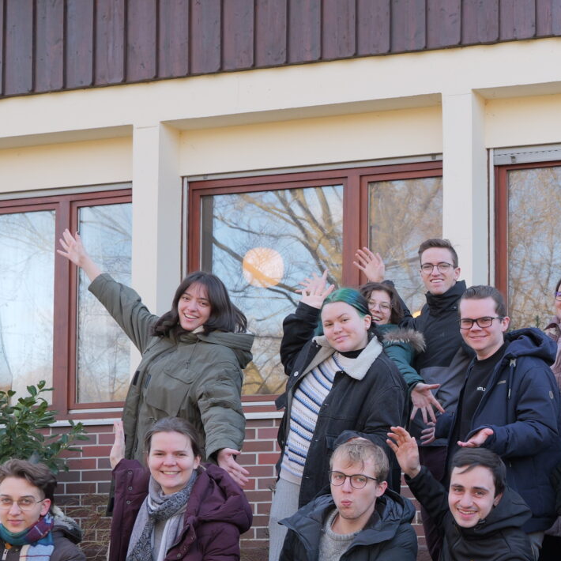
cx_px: 670
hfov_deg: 21.2
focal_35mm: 76
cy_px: 463
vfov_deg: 22.4
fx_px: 1393
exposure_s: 1/200
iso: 800
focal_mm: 31
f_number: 5.6
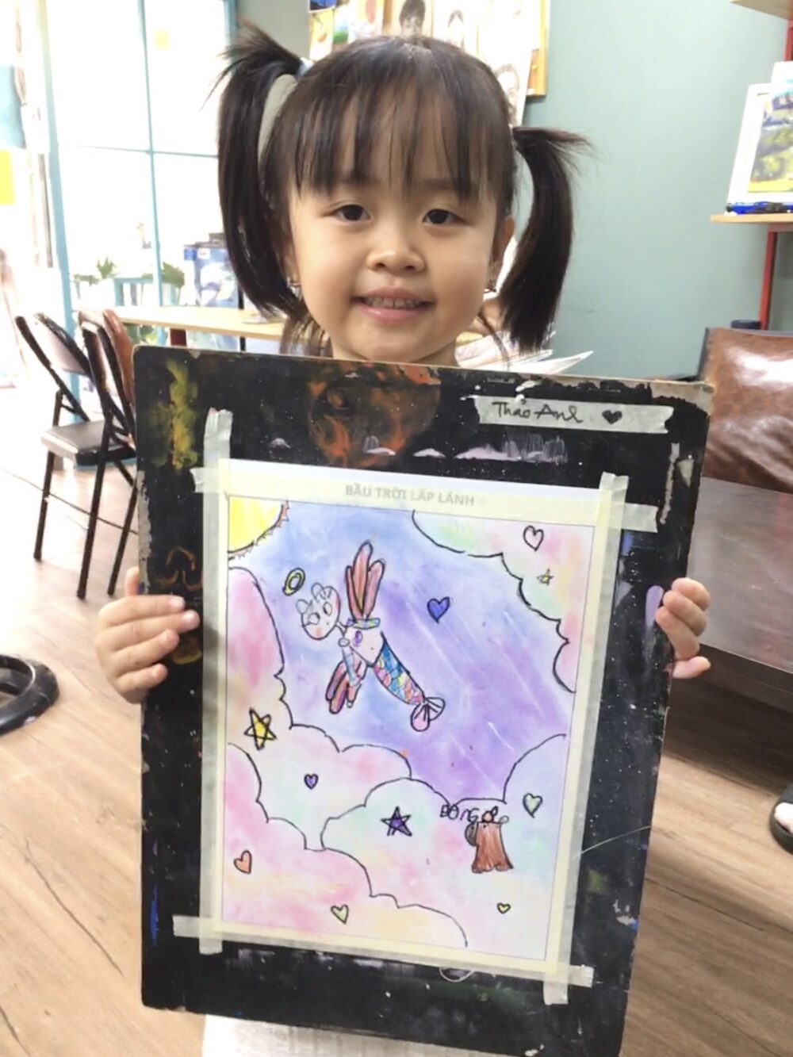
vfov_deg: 61.7
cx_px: 396
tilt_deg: -16.2
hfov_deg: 48.2
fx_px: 886
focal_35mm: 29
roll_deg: -1.0
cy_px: 528
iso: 100
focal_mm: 4.15
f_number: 2.2
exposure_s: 1/33
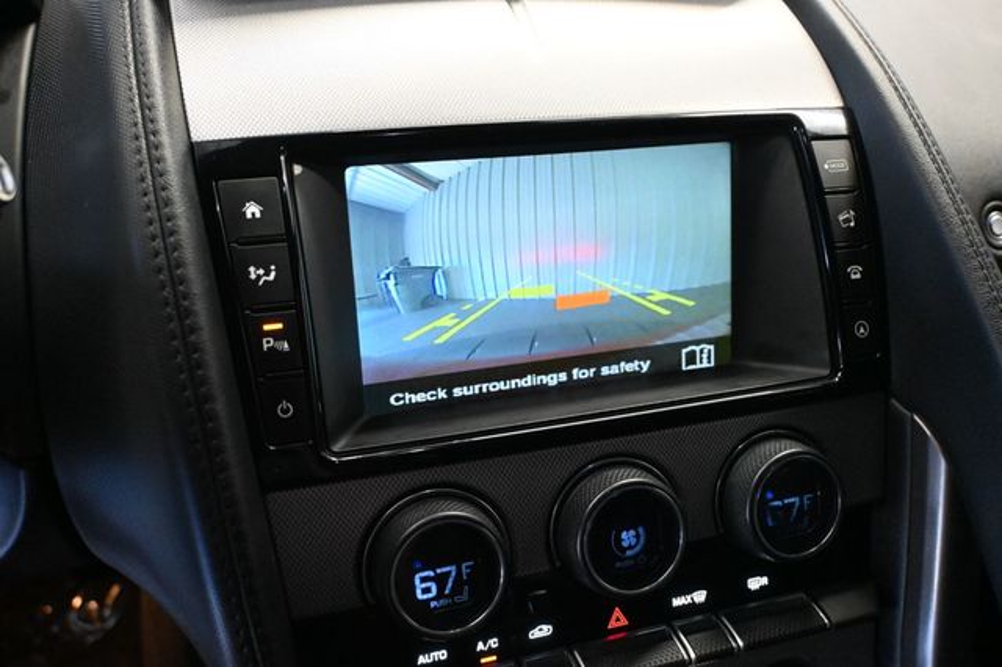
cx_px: 501
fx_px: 897
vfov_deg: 40.8
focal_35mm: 32
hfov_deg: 58.4
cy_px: 334
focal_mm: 21.5
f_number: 4
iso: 6400
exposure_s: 1/60
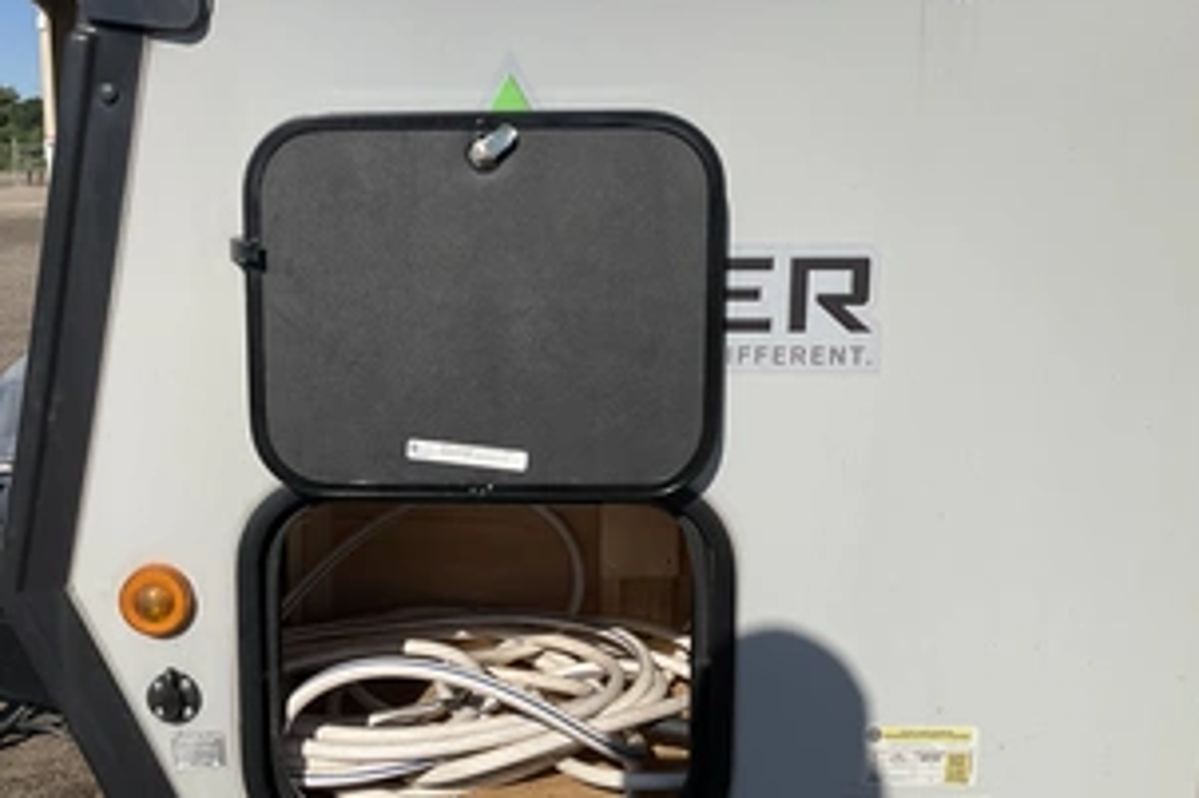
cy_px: 393
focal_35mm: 40
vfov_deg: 33.4
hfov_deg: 48.1
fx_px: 1331
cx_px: 461
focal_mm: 3
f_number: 1.8
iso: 25
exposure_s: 1/3125
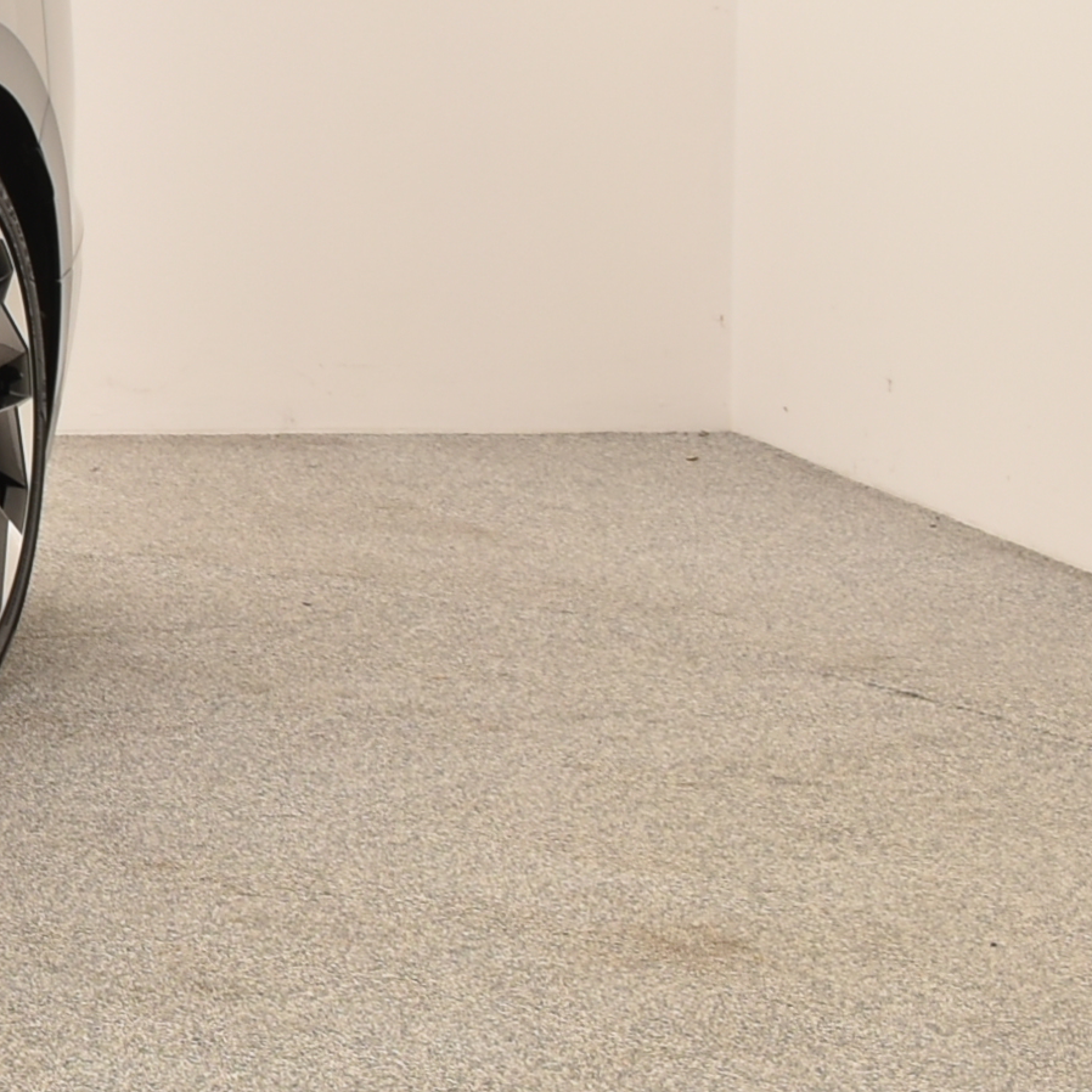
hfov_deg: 9.6
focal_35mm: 166
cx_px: -1273
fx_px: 5925
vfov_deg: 10.5
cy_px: 62
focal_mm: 26
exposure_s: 1/200
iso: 100
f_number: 7.1
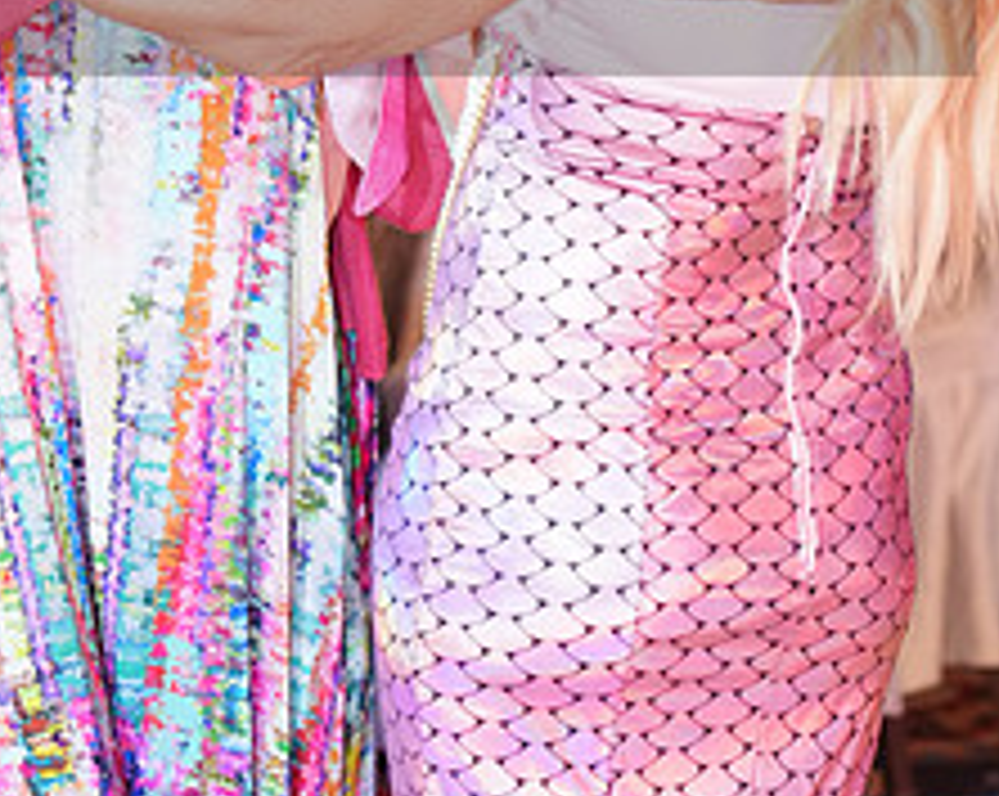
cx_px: 358
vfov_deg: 6.0
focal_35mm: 258
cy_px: -72
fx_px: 7618
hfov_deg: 7.5
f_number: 4
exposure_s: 1/250
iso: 2500
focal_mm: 105
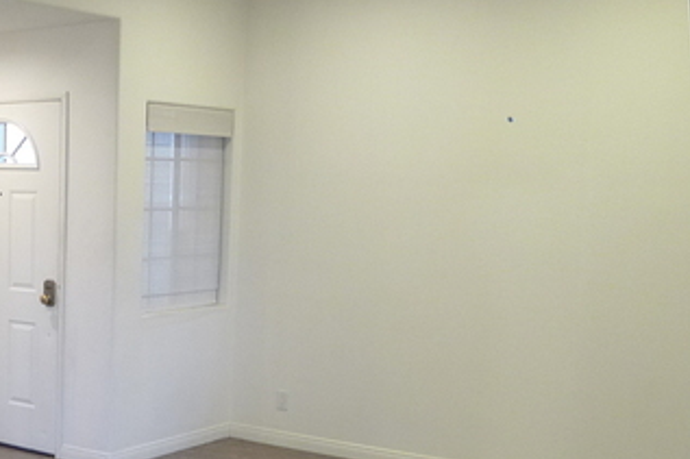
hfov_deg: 32.2
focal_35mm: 57
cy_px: 372
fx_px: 1092
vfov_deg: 23.4
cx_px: -8
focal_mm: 5.1
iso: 400
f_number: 2
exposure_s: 1/50
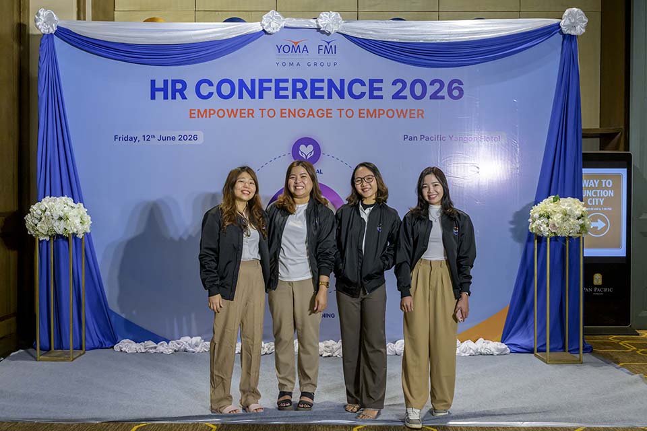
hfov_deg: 61.9
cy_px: 216
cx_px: 324
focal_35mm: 30
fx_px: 539
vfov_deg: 43.6
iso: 2800
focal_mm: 30
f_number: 5.6
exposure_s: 1/200
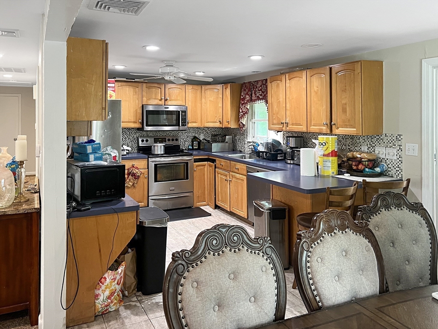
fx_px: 329
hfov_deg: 67.3
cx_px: 219
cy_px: 164
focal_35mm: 26
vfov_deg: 53.1
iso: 250
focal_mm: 5.7
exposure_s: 1/60
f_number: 1.5
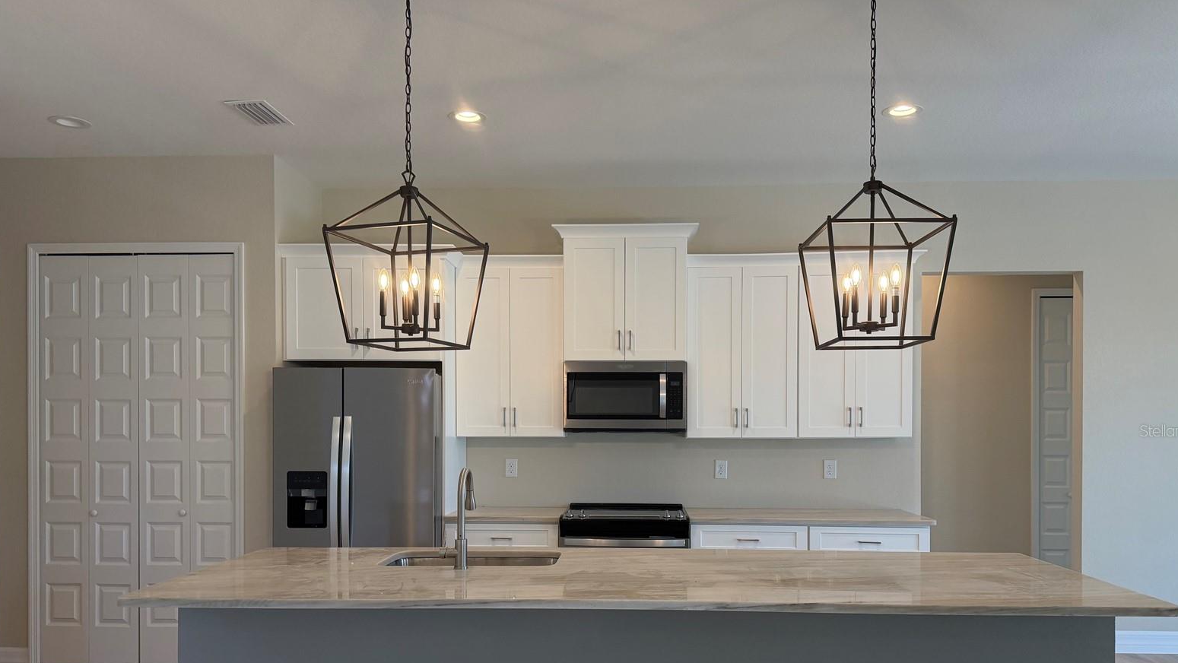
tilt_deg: +0.2
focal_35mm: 27
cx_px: 603
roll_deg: +1.0
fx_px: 844
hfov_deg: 69.8
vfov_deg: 42.5
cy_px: 430
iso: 200
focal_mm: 6.76
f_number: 1.78
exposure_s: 1/234
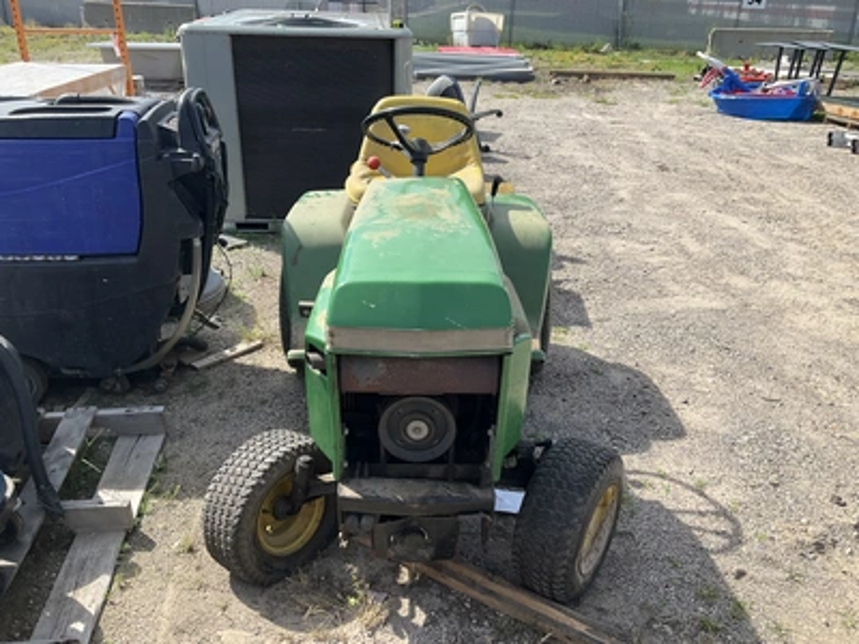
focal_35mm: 29
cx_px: 430
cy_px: 322
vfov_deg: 48.2
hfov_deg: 61.7
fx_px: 720
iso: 25
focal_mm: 3
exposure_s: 1/929
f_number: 1.8
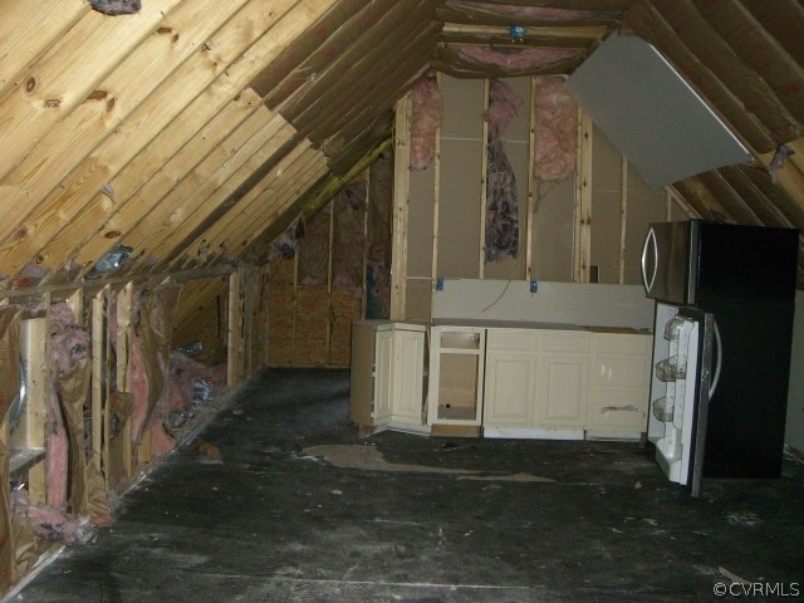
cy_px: 302
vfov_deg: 37.7
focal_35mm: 38
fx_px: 883
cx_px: 402
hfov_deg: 49.0
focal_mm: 6.2
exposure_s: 1/60
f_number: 2.7
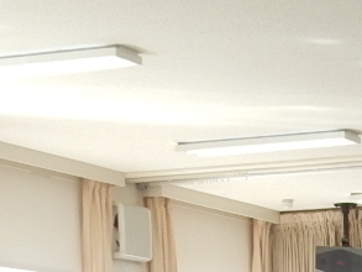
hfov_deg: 11.1
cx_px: 672
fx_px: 1716
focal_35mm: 164
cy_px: 487
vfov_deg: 8.7
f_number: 4
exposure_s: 1/60
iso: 125
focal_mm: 5.4
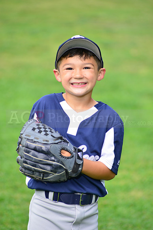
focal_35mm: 200
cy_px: 115
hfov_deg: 6.9
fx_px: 1274
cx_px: 76
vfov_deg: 10.3
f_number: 5.6
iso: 320
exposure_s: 1/200
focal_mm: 200
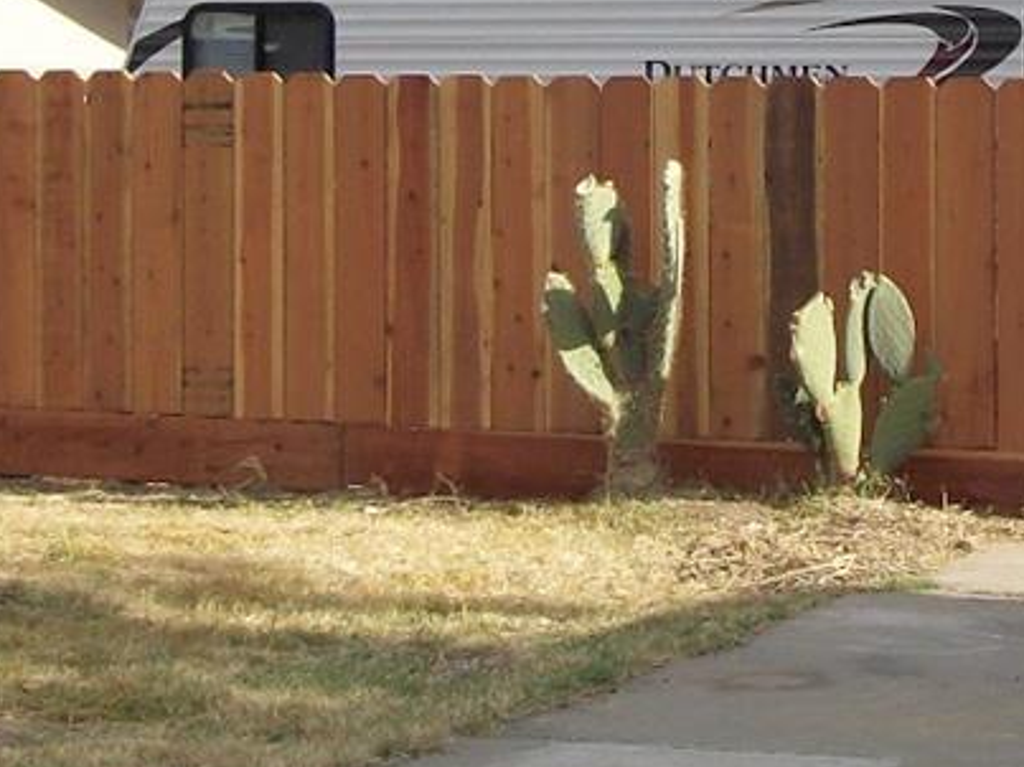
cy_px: 71
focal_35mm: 119
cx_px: 831
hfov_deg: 16.4
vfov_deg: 12.3
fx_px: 3519
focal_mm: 5.7
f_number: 8.8
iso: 80
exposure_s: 1/125
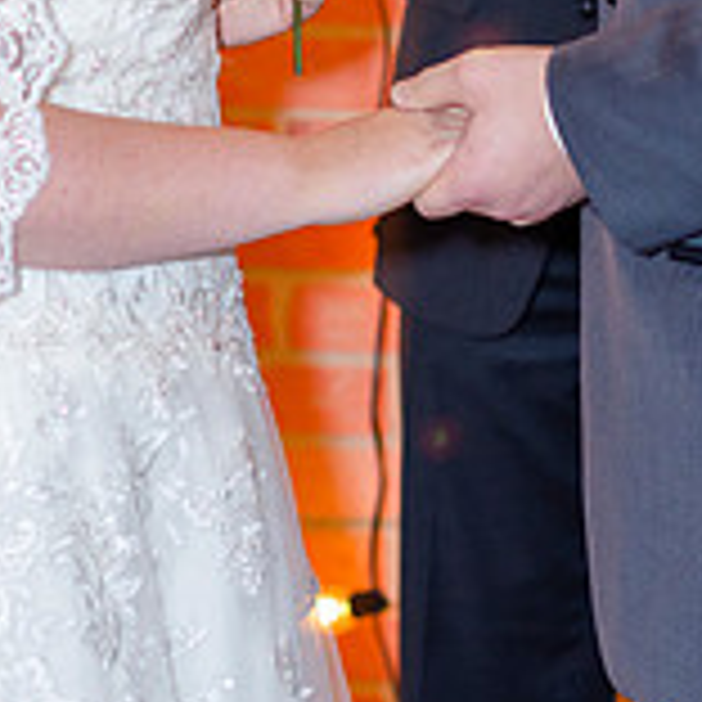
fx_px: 7181
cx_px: 418
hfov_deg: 5.6
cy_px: -202
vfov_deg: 5.6
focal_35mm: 313
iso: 500
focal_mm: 85
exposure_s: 1/160
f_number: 2.5
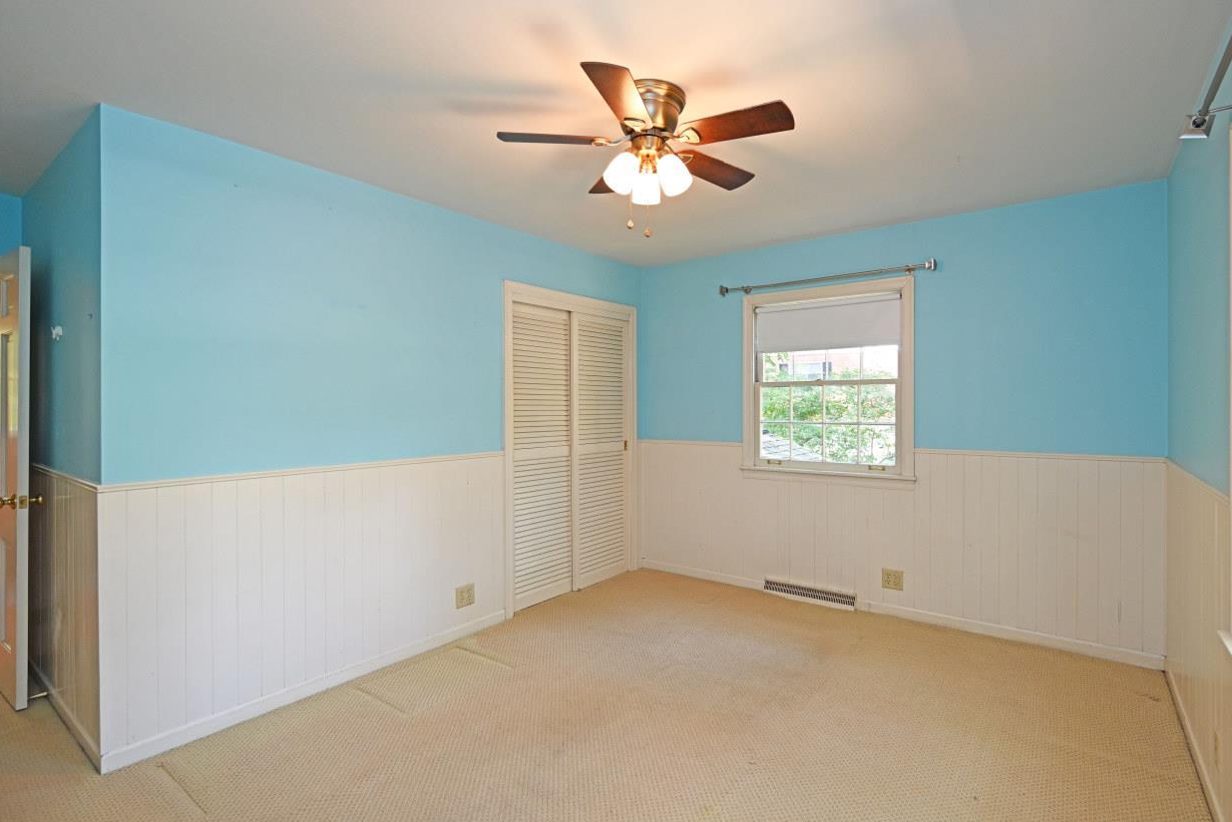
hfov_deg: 93.1
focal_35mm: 17
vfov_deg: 70.5
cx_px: 655
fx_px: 582
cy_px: 403
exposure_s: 1/60
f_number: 4
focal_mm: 14
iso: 400
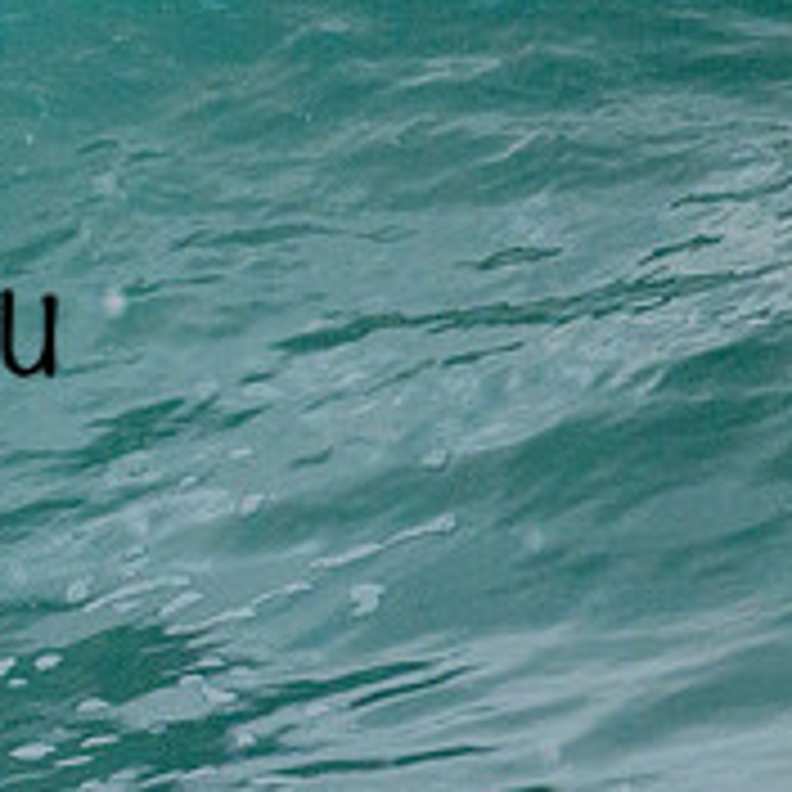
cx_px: -824
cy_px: 16
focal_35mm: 2959
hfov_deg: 0.6
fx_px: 76595
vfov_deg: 0.6
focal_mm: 800
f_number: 11
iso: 2500
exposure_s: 1/2000
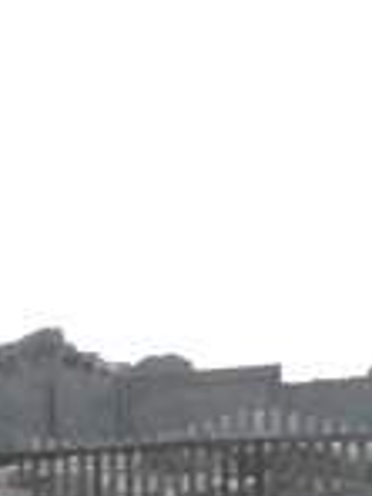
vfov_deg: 11.8
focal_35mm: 141
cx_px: -526
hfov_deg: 9.4
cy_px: 1139
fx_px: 2020
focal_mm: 4.6
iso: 64
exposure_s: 1/125
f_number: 5.6
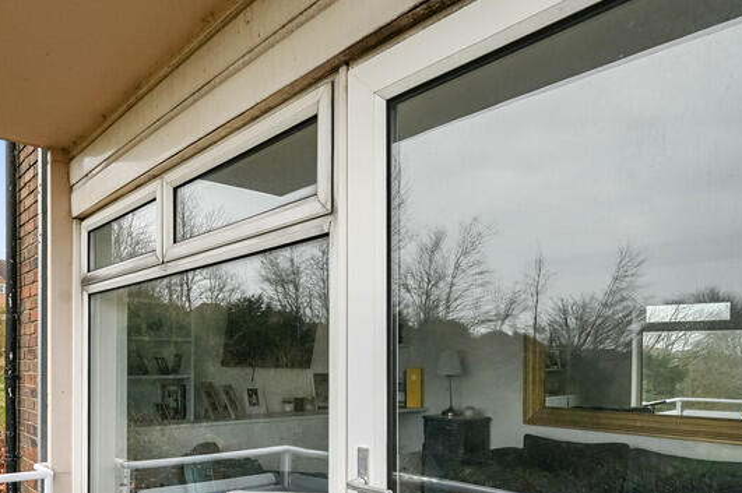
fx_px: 556
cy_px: 364
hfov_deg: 65.3
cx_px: 236
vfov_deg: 46.3
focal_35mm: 27
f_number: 8
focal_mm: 14
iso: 320
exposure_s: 1/60
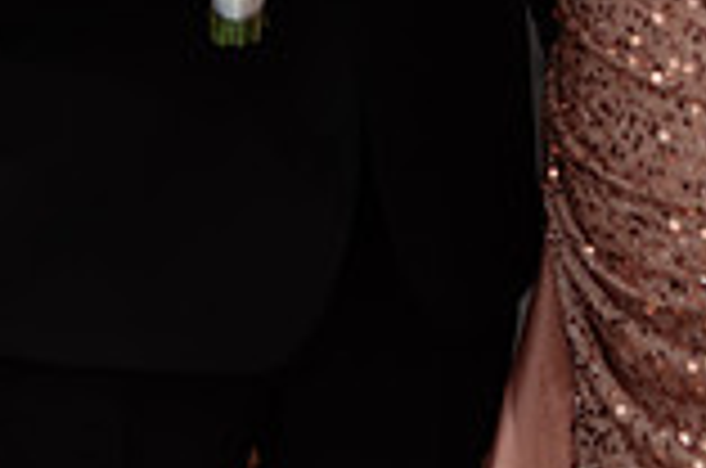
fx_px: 2740
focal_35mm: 140
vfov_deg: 9.2
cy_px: -432
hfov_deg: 14.7
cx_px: 231
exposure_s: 1/200
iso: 1600
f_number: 2
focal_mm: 35
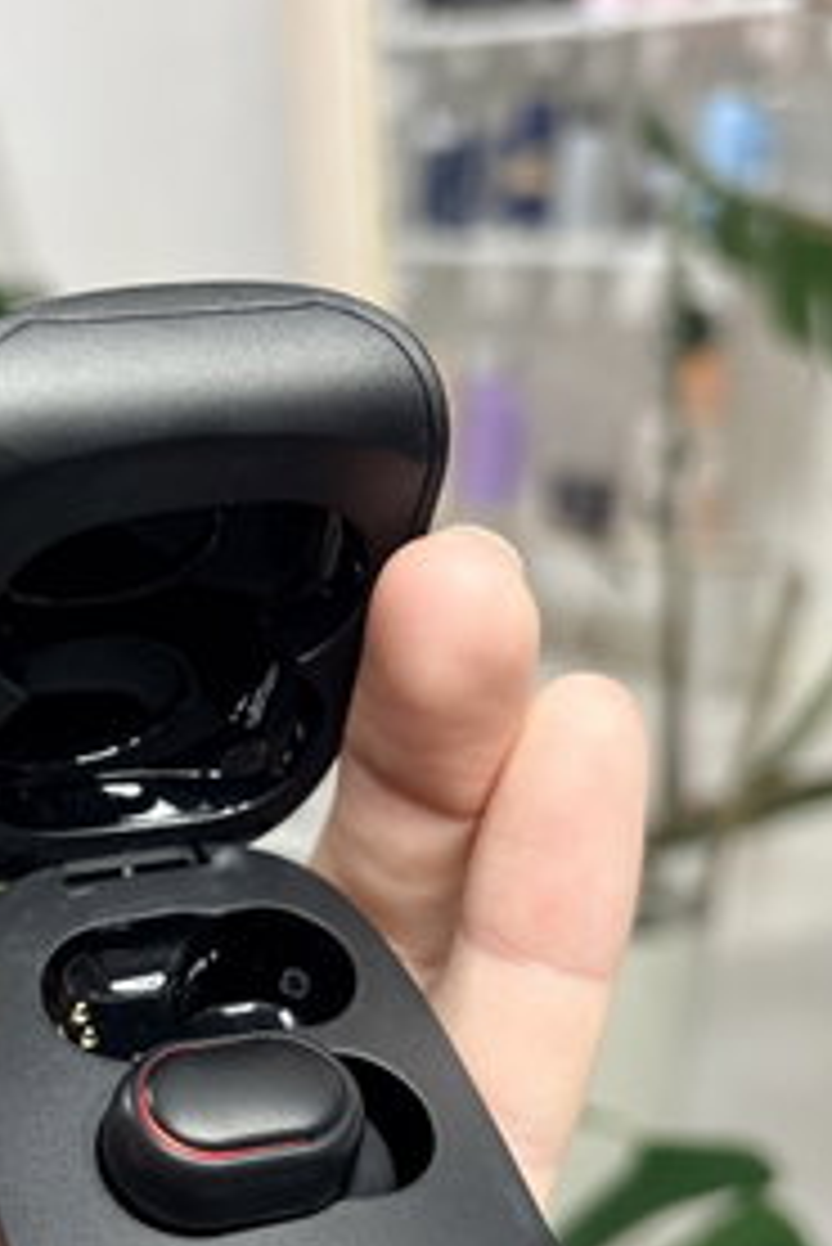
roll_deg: +16.6
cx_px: 103
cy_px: 798
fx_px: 1800
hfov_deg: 25.3
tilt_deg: -26.7
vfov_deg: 37.9
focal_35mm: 52
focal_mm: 5.96
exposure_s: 1/50
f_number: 1.6
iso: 200
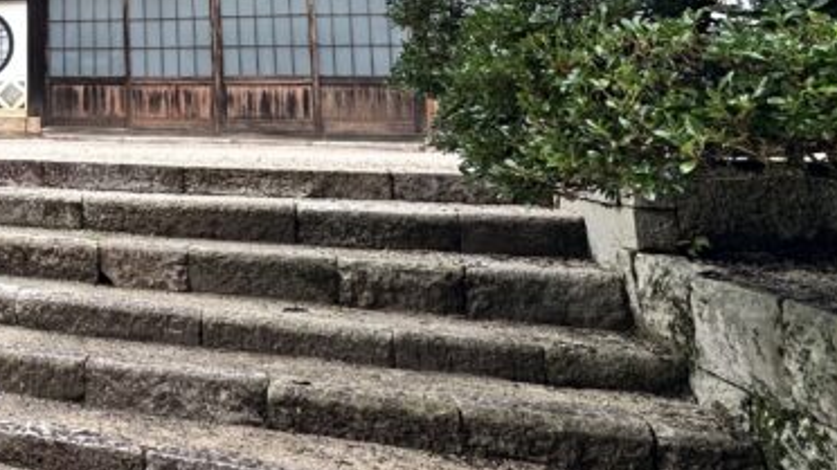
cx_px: -137
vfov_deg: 26.5
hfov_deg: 37.9
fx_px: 932
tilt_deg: +8.6
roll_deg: -0.8
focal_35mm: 42
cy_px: -18
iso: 64
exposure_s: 1/99
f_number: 2.2
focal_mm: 2.22
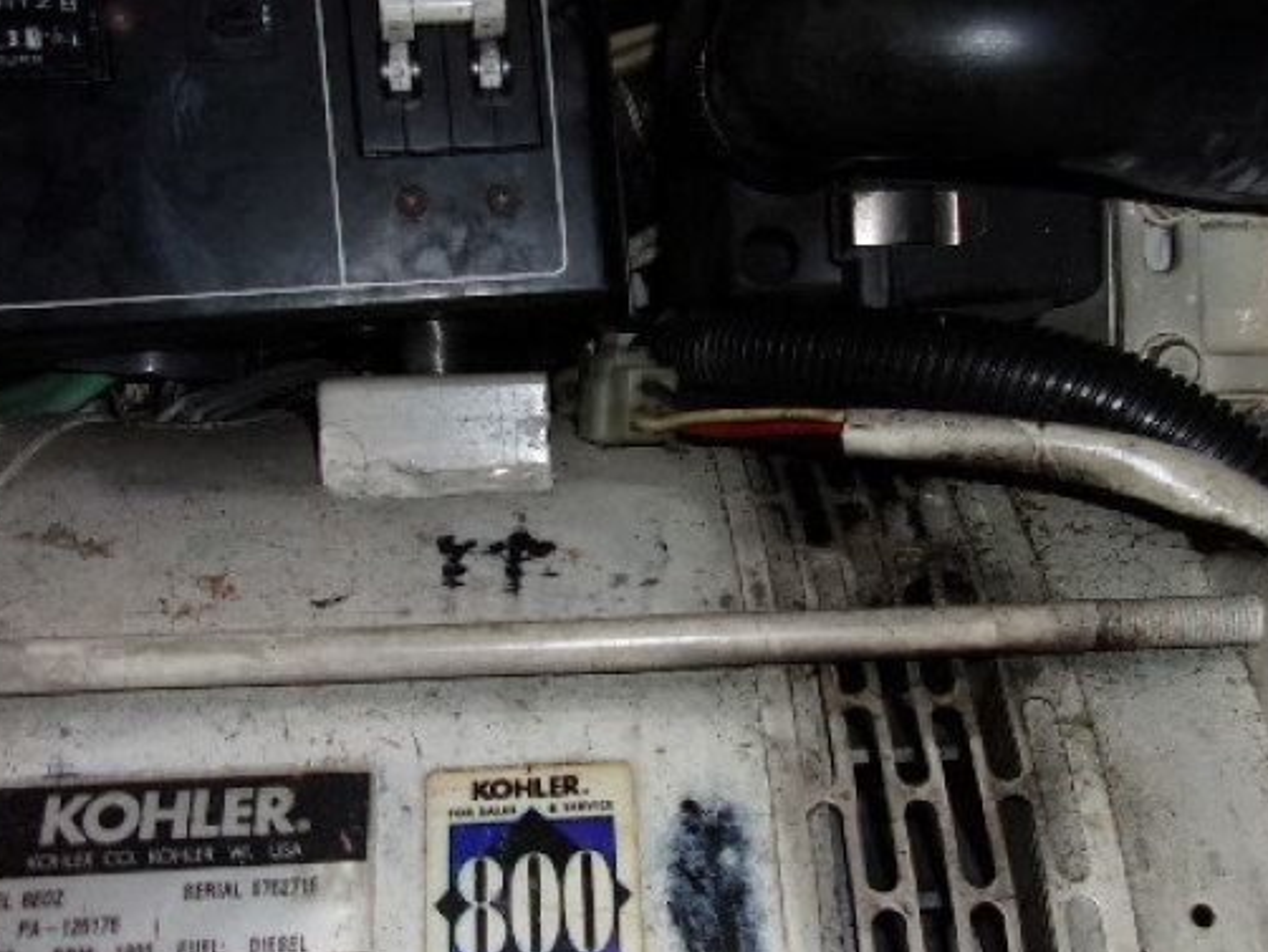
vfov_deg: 33.6
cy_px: 510
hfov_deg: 43.7
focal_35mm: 43
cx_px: 730
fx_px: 1576
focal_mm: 4.9
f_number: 3
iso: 100
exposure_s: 1/34
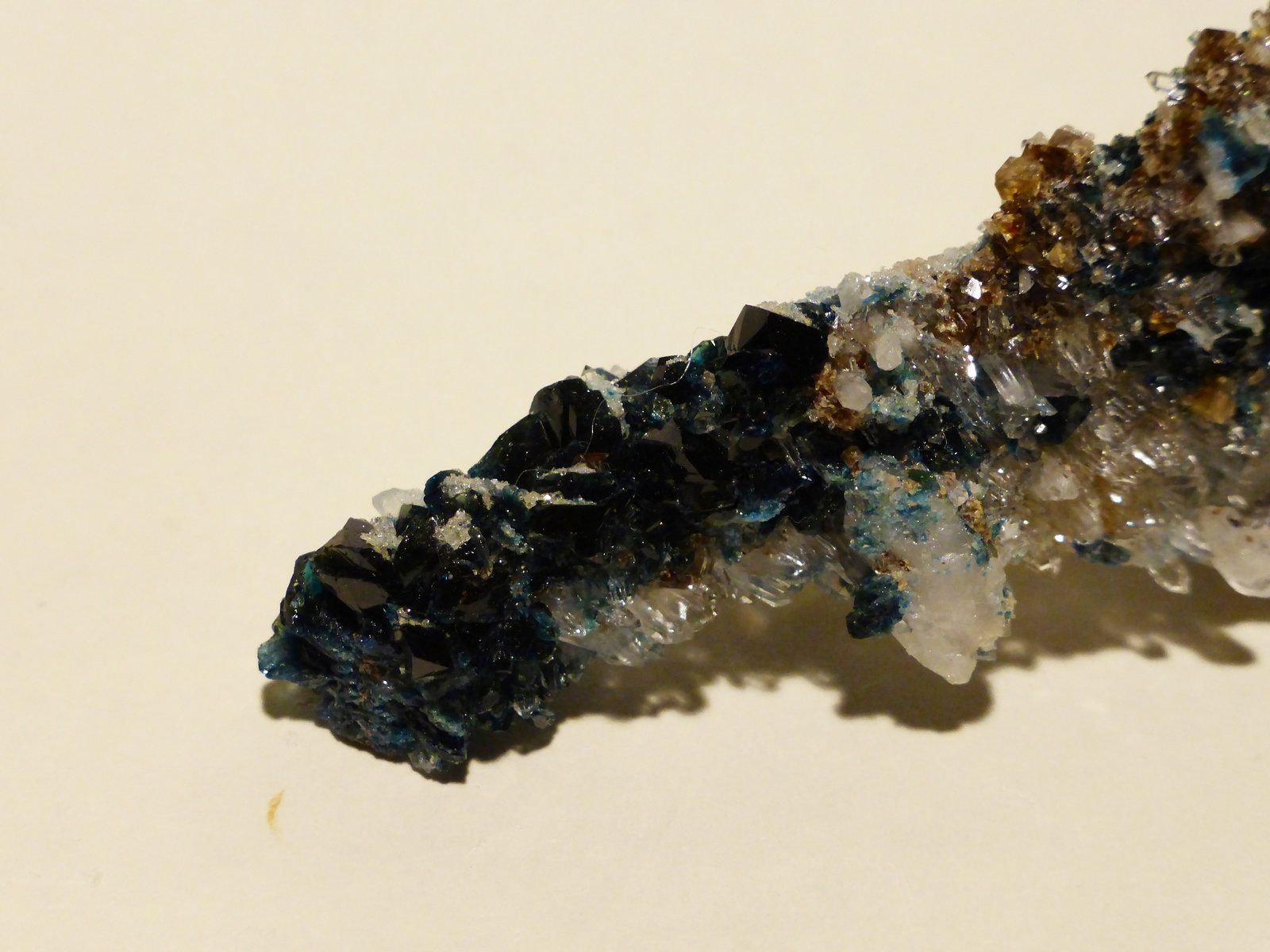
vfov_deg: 21.3
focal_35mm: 69
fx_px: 2531
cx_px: 635
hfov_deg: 28.2
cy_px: 476
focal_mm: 11.7
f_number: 4.9
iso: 400
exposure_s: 1/50
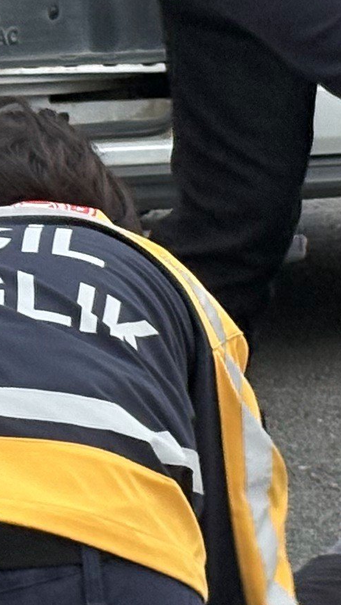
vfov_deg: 8.2
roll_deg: -0.7
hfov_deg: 4.6
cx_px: -109
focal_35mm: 263
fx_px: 4226
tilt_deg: -5.2
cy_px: 247
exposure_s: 1/37
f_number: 1.6
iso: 200
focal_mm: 5.96
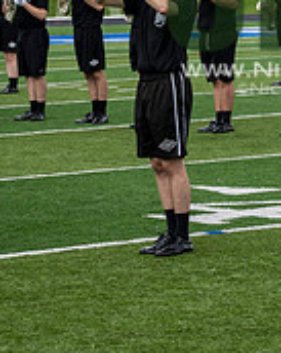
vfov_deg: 8.7
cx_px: 322
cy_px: -3
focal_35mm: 222
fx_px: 2314
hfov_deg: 6.9
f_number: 4
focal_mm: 70
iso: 250
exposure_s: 1/800
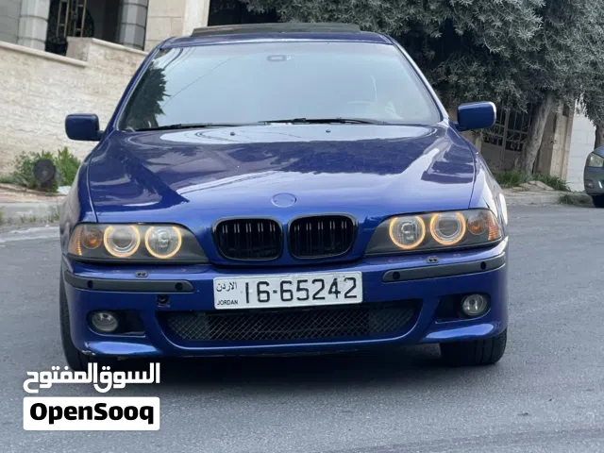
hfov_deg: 30.3
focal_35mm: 64
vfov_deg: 22.9
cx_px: 302
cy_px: 226
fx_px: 1117
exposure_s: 1/64
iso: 200
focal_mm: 7.5
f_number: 2.2
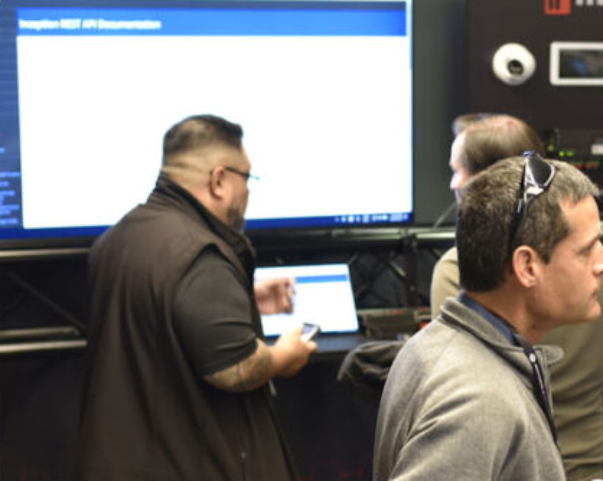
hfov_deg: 16.4
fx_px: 2051
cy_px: 379
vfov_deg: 13.3
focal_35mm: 115
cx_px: 593
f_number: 3.2
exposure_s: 1/60
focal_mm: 50
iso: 800
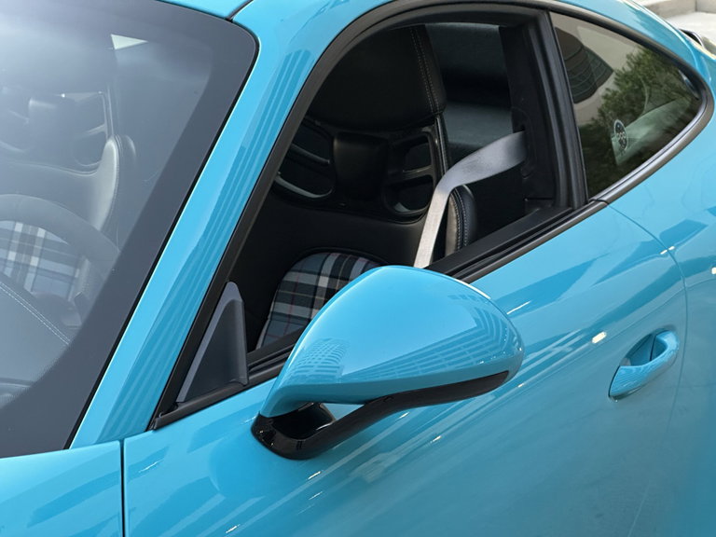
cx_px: 358
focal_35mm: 77
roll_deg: -0.8
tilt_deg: -15.4
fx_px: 1593
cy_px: 268
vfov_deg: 19.1
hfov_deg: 25.3
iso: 500
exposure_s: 1/60
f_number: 2.8
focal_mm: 9
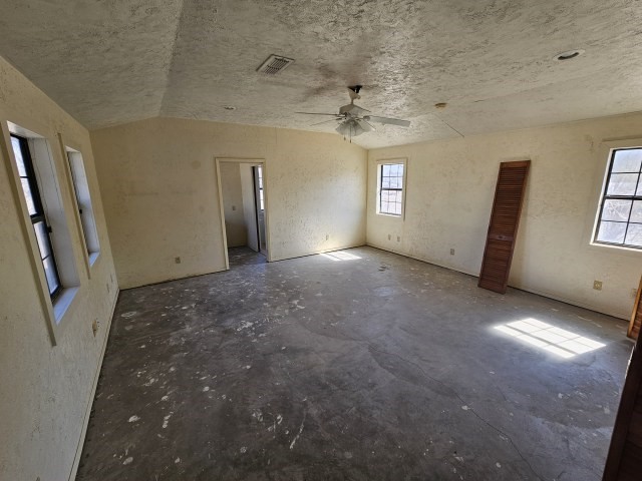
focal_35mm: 13
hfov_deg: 106.2
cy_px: 240
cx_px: 321
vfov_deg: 89.9
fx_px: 241
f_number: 2.2
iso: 50
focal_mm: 2.2
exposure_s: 1/120
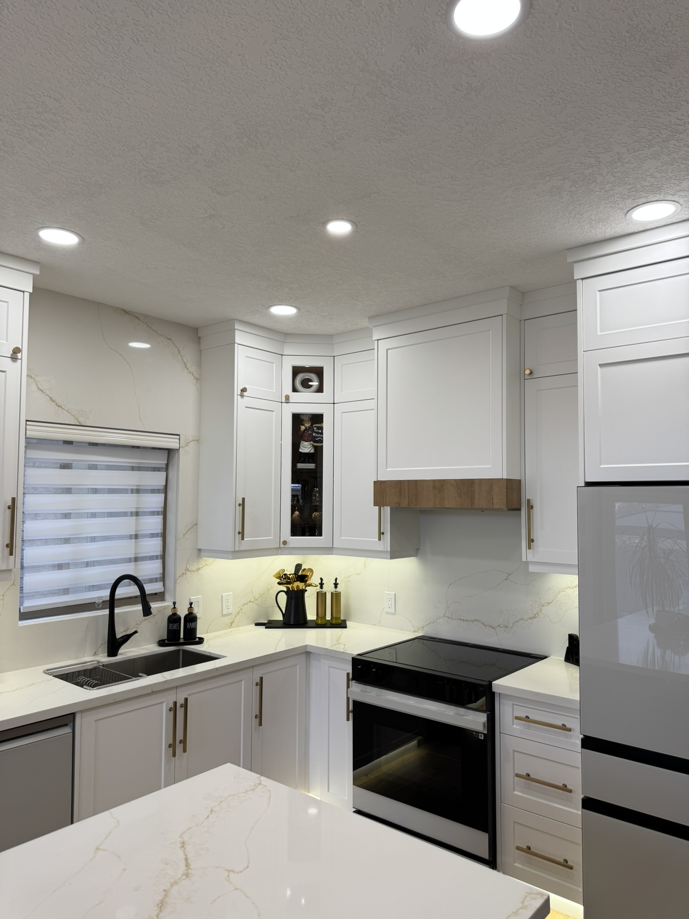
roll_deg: -0.2
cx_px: 344
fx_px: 637
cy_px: 460
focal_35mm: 24
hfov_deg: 56.8
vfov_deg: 71.6
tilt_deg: +3.2
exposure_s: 1/120
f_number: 1.78
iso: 64
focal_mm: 6.76
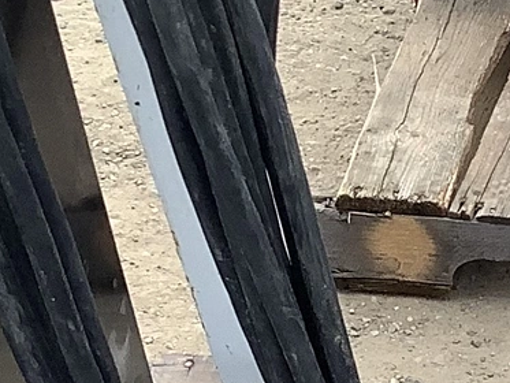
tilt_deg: -45.5
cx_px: 974
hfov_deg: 11.0
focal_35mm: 166
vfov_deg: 8.7
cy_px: 576
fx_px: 2446
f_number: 2.4
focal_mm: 3.3
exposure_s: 1/120
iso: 40
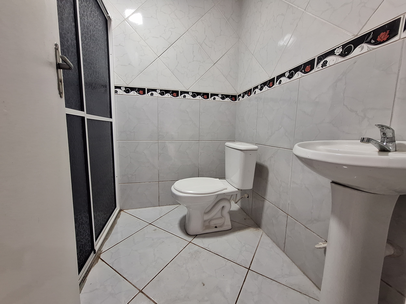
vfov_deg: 89.9
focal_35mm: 13
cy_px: 152
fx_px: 152
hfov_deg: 106.2
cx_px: 203
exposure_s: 1/30
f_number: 2.2
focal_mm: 1.74
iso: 200
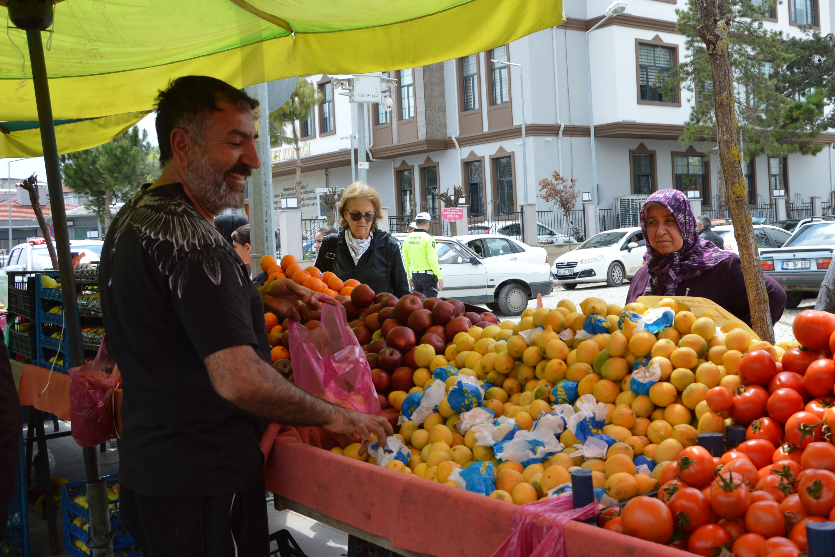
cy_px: 278
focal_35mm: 33
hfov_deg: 57.2
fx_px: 765
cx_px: 418
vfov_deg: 40.0
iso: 100
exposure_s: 1/200
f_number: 7.1
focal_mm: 22
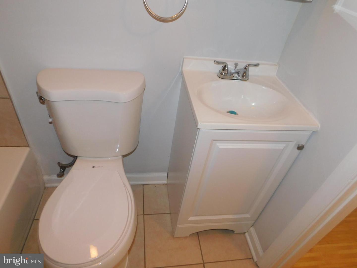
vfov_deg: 58.9
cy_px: 134
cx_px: 178
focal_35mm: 23
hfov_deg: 73.9
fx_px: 237
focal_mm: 4
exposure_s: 1/30
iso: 200
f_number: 3
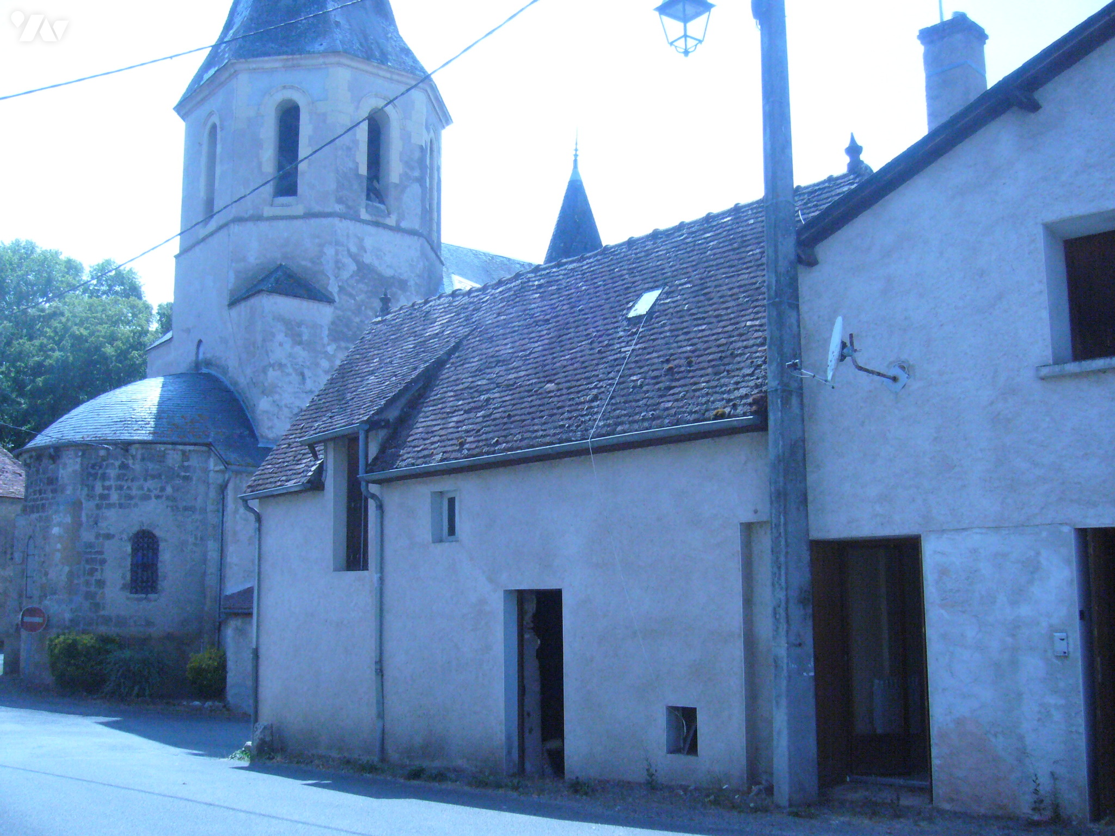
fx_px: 1127
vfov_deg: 40.7
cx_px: 558
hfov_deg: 52.6
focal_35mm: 35
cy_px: 418
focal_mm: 5.8
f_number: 5.6
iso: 400
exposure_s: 1/1000
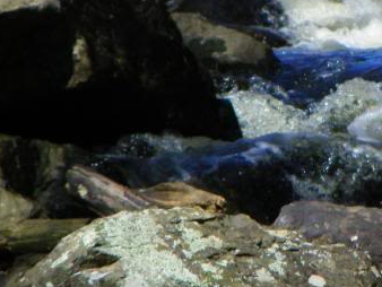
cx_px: 346
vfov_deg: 1.0
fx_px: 16289
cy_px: 87
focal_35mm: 1475
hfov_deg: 1.3
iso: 200
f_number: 5
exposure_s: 1/1000
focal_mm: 110.4
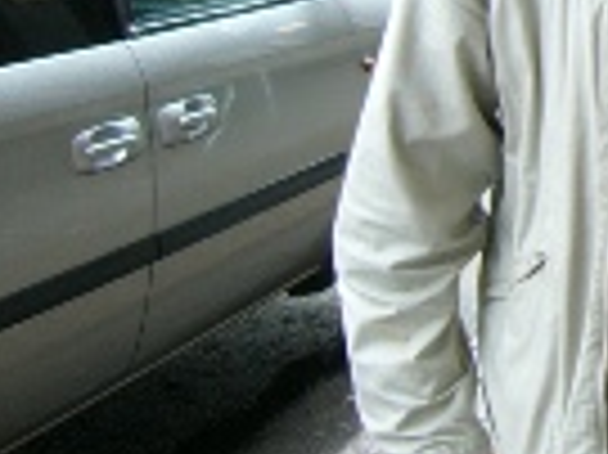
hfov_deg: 15.6
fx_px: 2036
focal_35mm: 116
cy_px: -135
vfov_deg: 12.4
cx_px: 928
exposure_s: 1/20
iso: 100
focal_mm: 5.8
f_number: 2.8
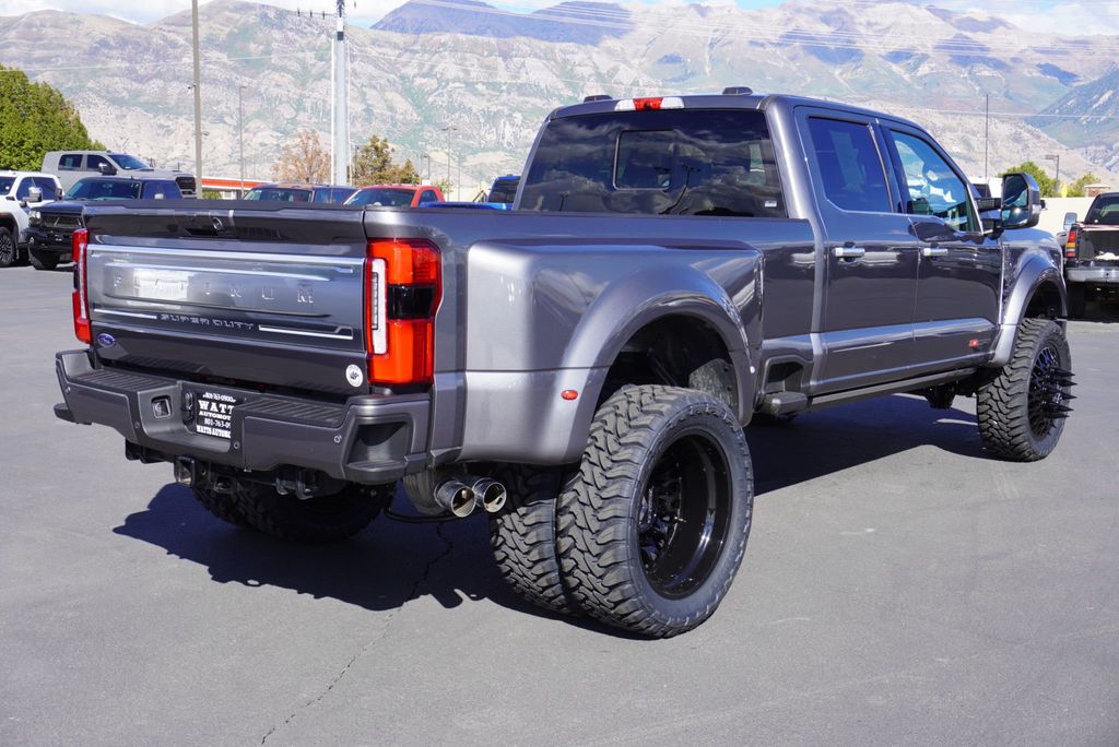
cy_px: 374
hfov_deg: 47.9
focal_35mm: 40
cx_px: 560
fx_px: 1260
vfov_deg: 33.1
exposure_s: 1/125
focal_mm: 27
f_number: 9
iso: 100
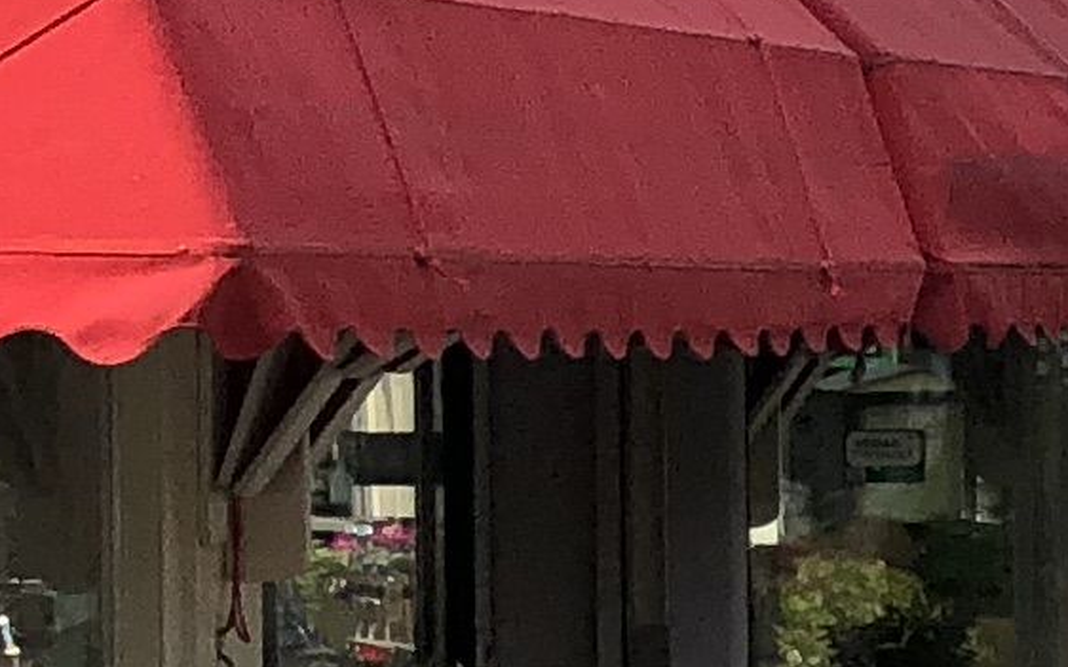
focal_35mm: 213
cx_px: 3690
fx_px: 6198
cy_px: 414
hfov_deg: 7.8
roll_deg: +0.7
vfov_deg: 6.2
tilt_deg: -1.2
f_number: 1.8
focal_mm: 4
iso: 20
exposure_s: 1/1297
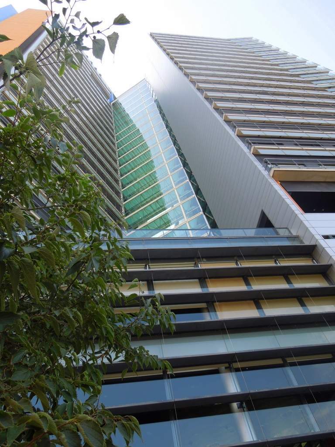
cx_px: 168
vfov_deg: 69.4
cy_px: 224
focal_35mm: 25
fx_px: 323
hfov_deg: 54.9
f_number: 3.3
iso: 100
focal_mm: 4.5
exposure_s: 1/200
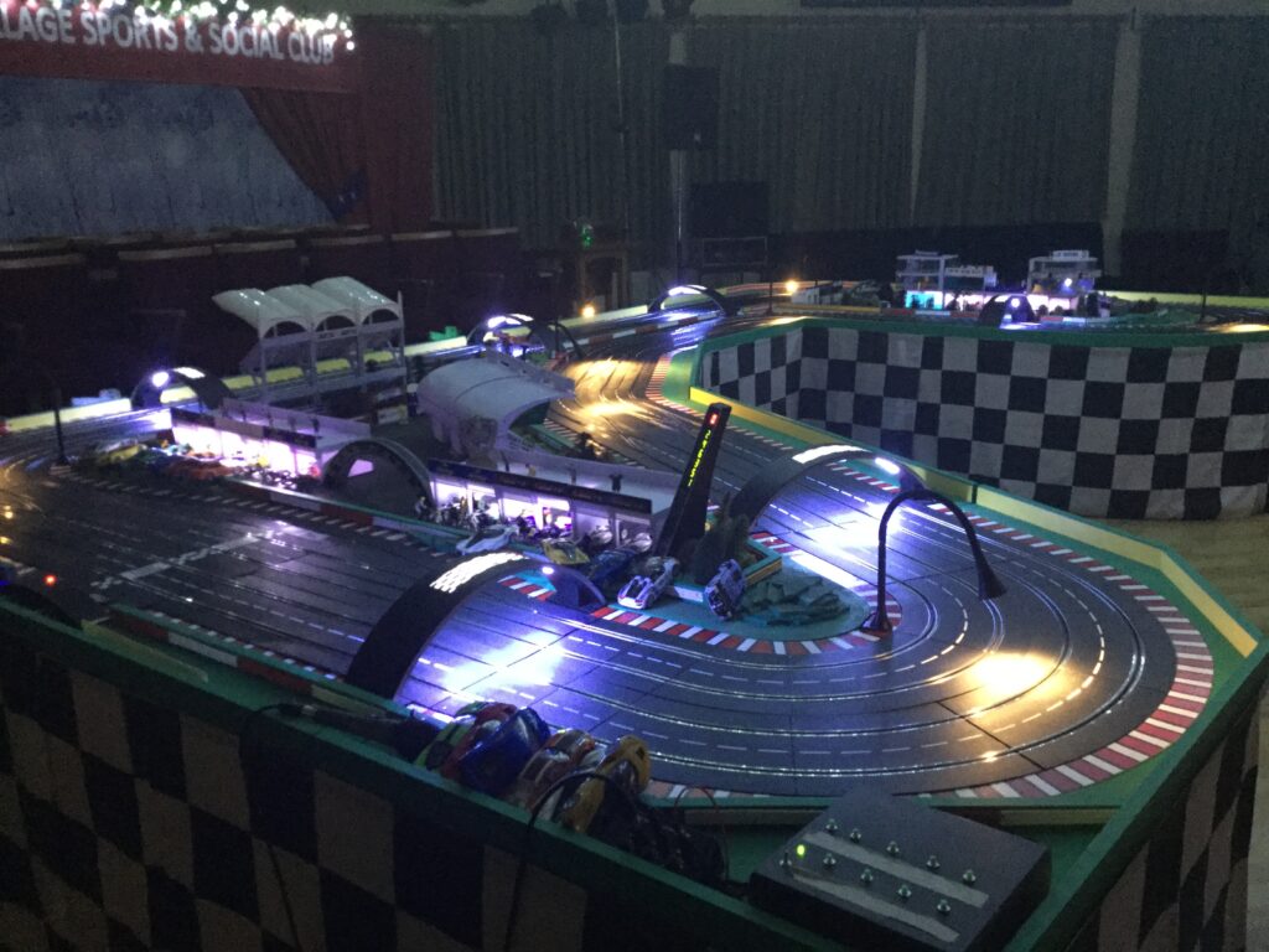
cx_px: 634
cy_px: 476
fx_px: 1136
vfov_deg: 45.4
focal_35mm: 31
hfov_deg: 58.4
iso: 500
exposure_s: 1/17
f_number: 2.4
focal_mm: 3.3
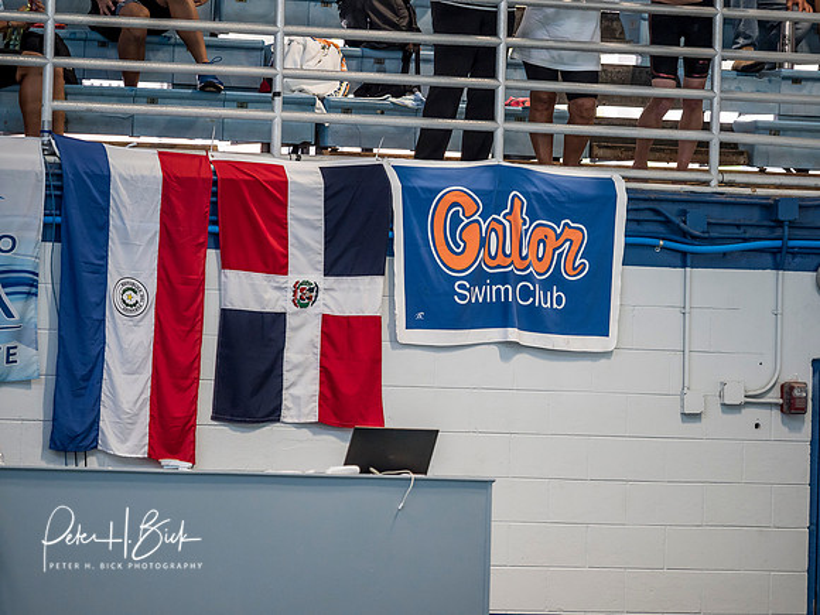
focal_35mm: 300
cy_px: 308
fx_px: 7107
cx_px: 410
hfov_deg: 6.6
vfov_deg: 5.0
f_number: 2.8
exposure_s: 1/400
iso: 1250
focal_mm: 150
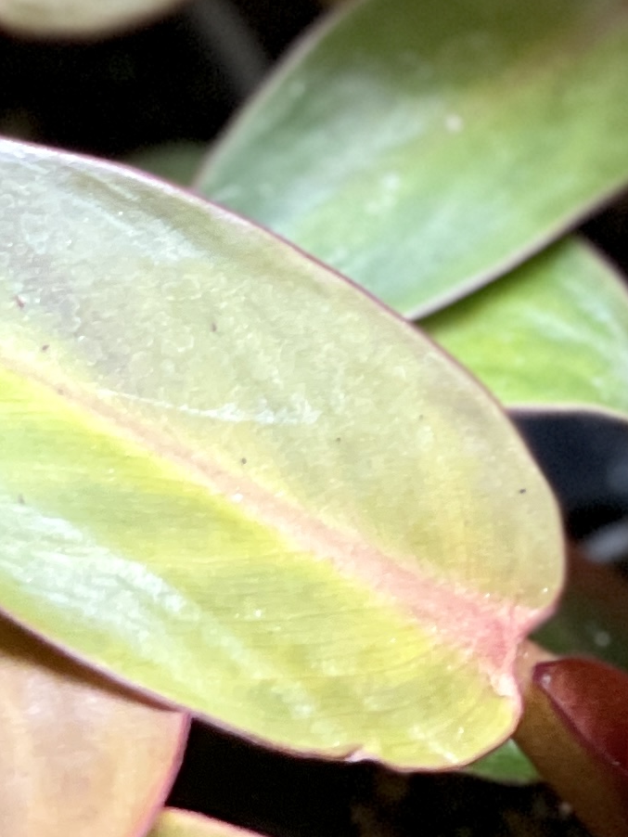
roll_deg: +0.4
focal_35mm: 286
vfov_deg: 6.8
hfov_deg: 5.2
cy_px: -633
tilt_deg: -39.9
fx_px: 6915
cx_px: 614
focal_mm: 7.5
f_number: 2.2
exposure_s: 1/121
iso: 160
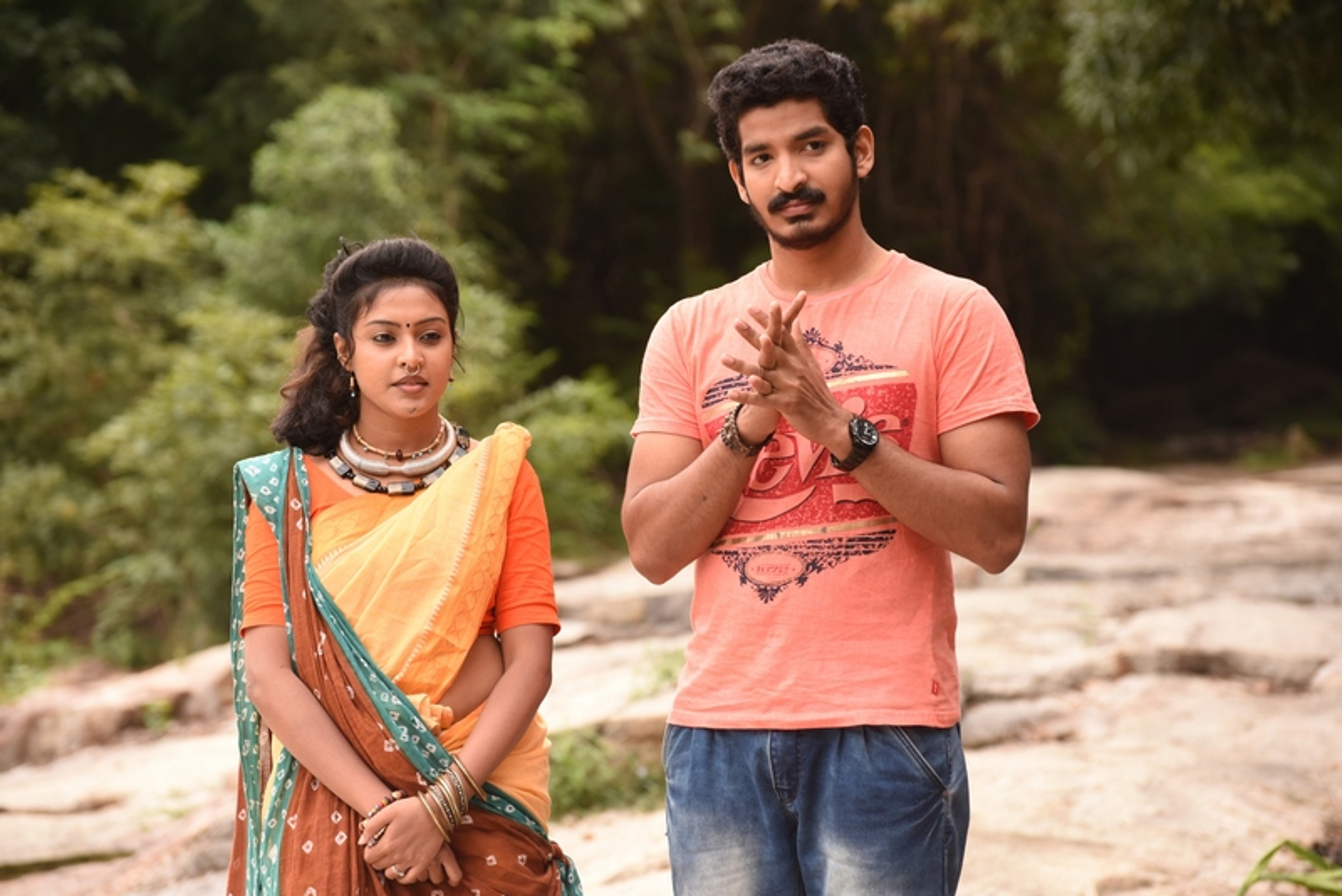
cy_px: 448
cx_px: 671
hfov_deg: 15.2
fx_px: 5034
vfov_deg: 10.2
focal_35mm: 135
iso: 500
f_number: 5
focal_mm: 135
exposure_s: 1/250
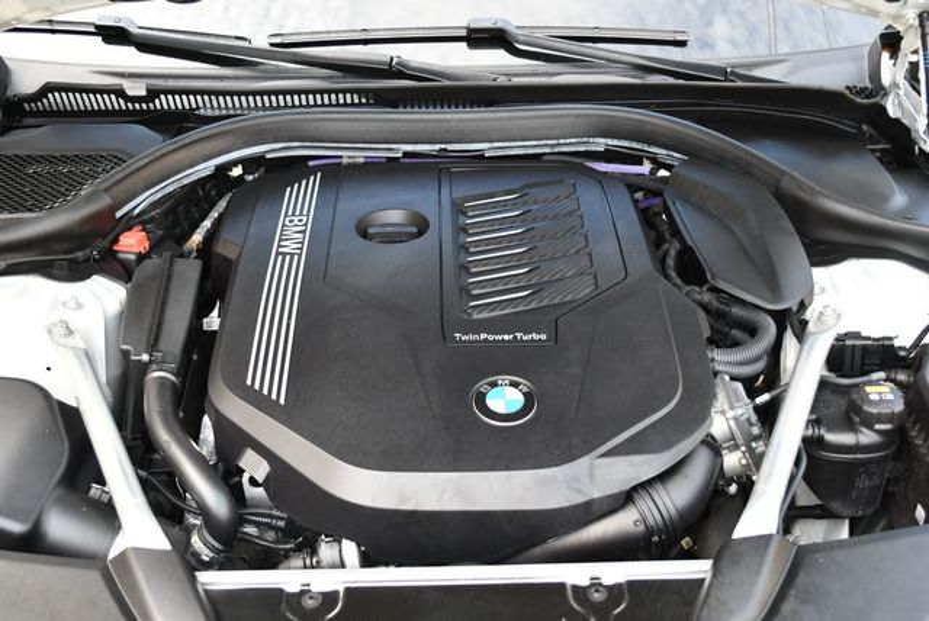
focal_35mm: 44
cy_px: 310
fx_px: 1136
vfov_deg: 30.6
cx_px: 464
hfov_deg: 44.5
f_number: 4
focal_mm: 22
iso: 500
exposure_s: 1/250
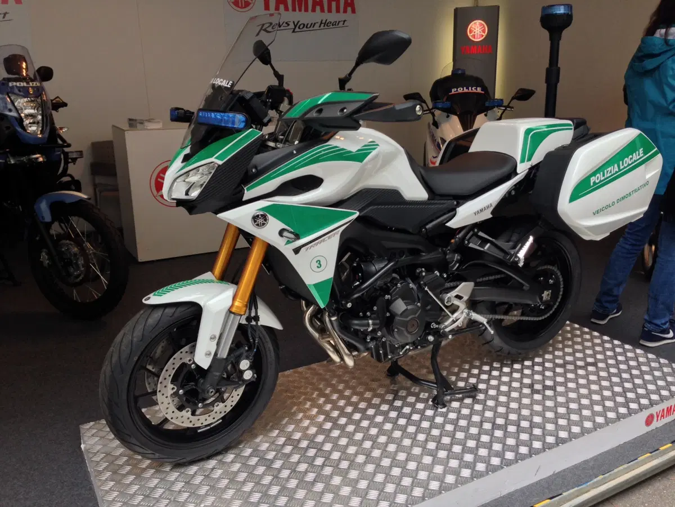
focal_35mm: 33
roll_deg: +1.4
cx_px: 338
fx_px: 643
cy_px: 254
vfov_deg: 42.9
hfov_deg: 55.4
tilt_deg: -18.4
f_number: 2.4
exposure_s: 1/120
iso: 64
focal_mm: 4.12
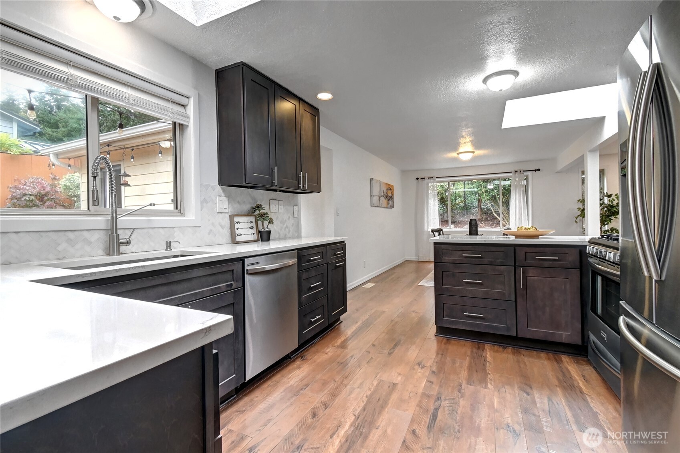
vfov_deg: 77.3
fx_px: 283
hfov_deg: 100.4
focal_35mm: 15
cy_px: 226
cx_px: 340
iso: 3200
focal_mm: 10
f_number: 11
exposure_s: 1/15
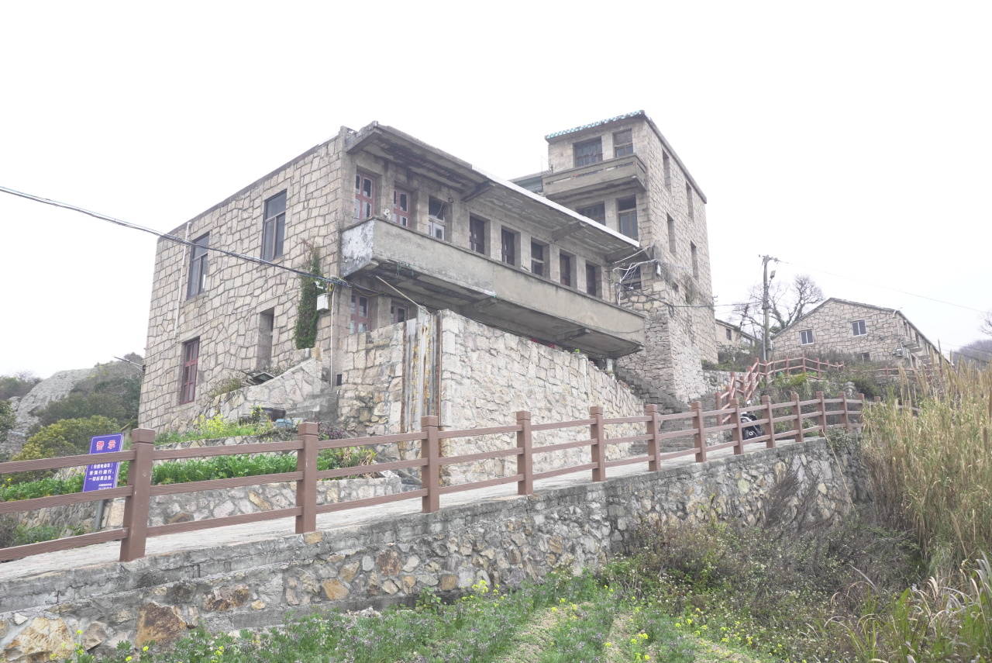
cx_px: 496
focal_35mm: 32
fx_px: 868
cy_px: 332
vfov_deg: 41.8
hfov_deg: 59.5
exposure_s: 1/125
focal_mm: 21
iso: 640
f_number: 8
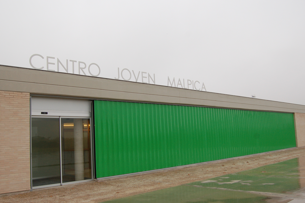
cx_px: 146
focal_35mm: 31
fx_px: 262
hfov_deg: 60.3
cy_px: 107
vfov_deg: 42.2
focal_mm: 18
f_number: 5.6
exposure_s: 1/125
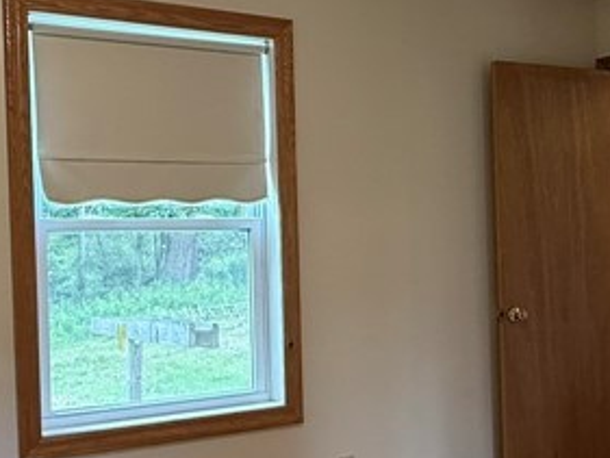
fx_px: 899
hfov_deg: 37.5
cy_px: 256
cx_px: 315
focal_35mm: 51
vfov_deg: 28.6
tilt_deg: -0.7
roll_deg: +1.3
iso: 200
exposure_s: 1/120
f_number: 2.2
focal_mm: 2.22
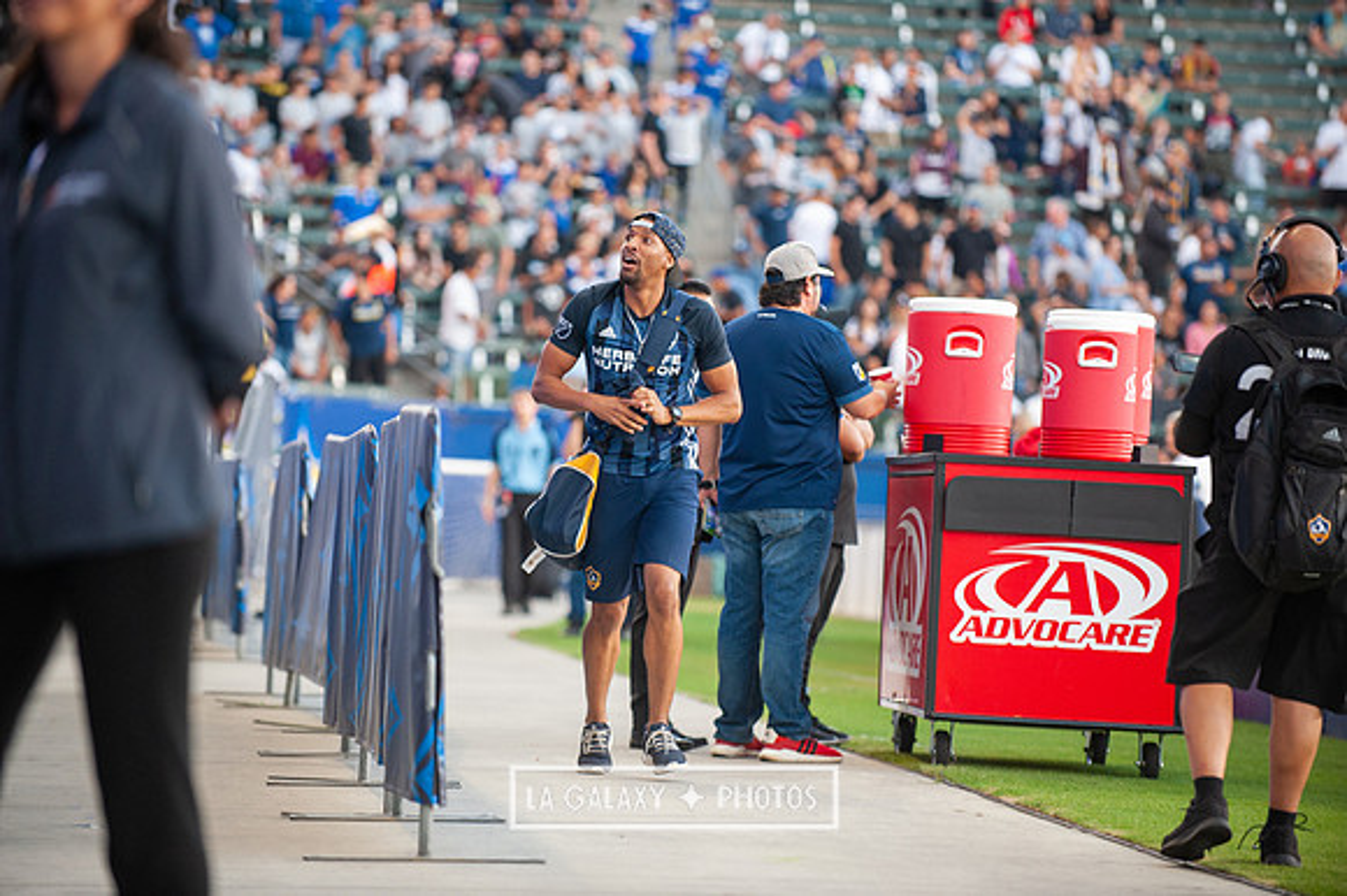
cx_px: 674
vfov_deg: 7.6
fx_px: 6731
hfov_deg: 11.4
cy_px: 448
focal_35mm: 180
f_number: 2.8
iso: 1250
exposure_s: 1/320
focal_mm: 180
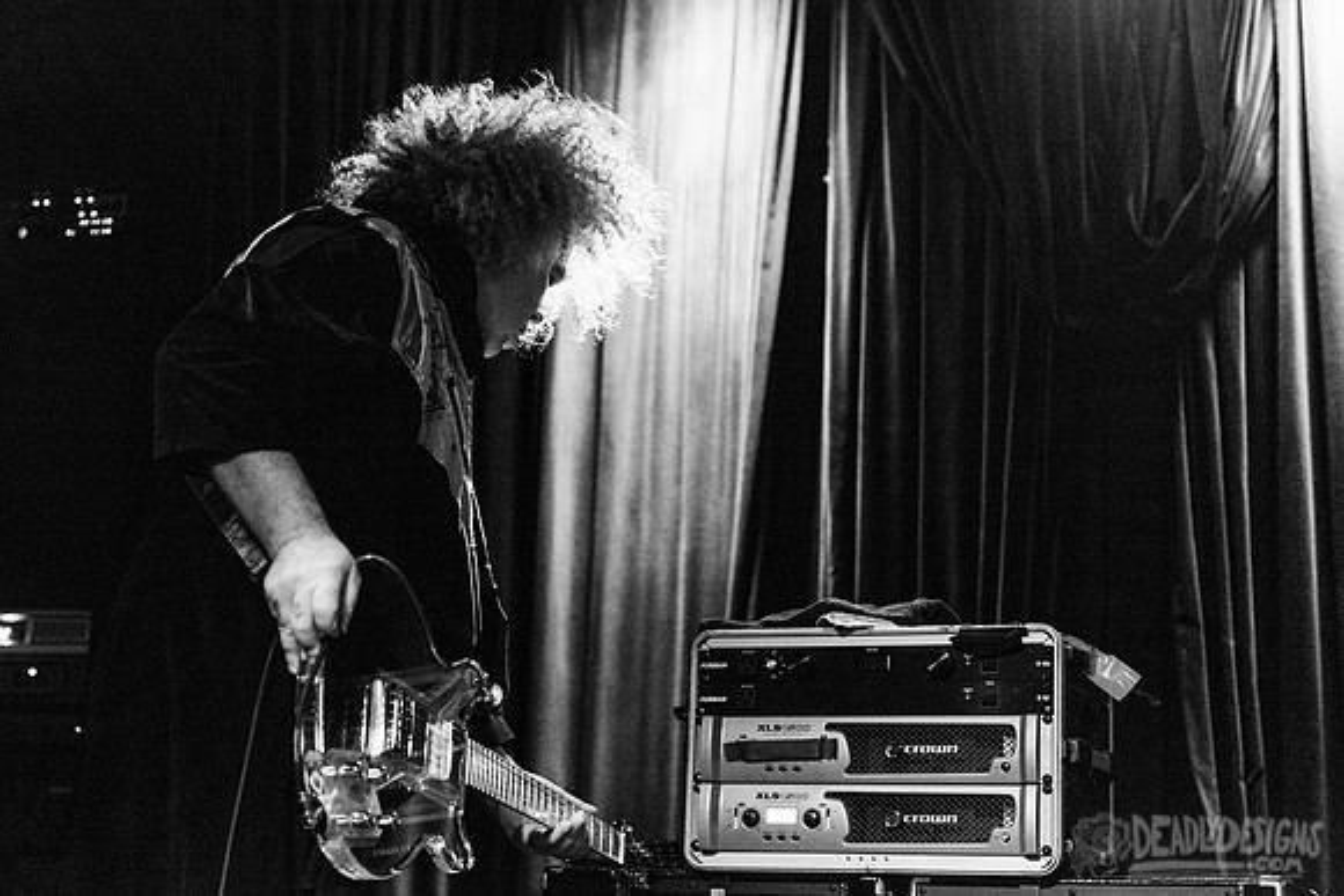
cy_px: 397
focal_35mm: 74
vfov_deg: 18.5
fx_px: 2746
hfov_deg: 27.5
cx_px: 595
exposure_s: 1/125
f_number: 3.2
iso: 3200
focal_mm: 66
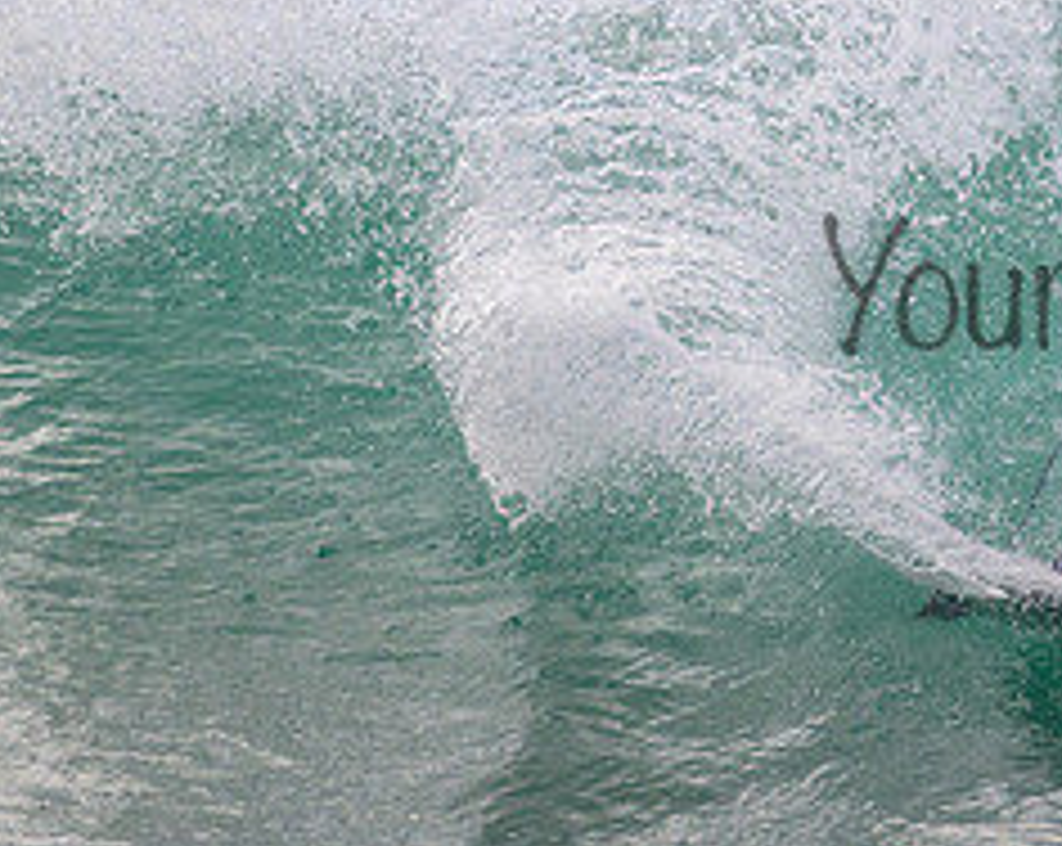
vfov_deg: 0.8
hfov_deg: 1.0
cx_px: 1287
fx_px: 58020
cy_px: 245
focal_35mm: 1849
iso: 2000
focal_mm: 800
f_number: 13
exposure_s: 1/2000
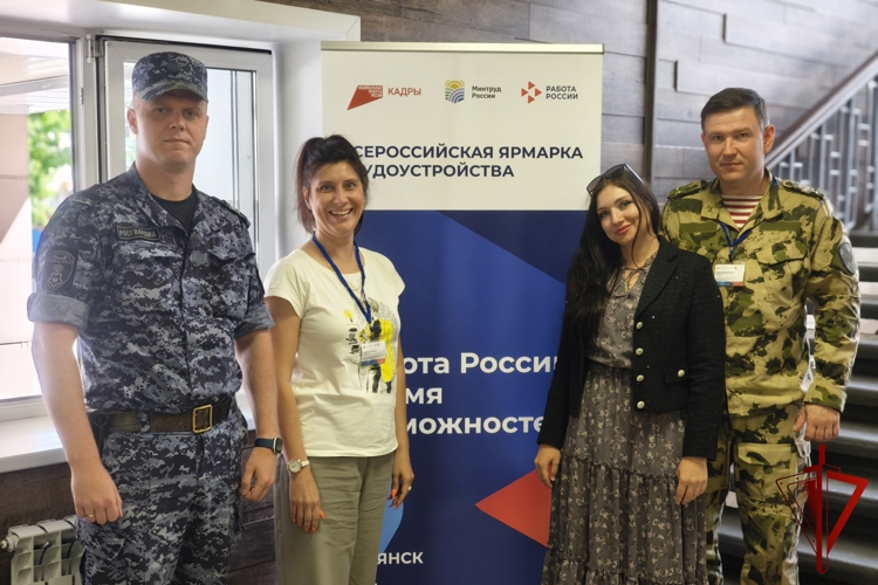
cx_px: 439
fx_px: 1146
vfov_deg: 28.6
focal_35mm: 47
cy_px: 292
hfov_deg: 41.9
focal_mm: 7.1
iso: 800
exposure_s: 1/200
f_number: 4.5
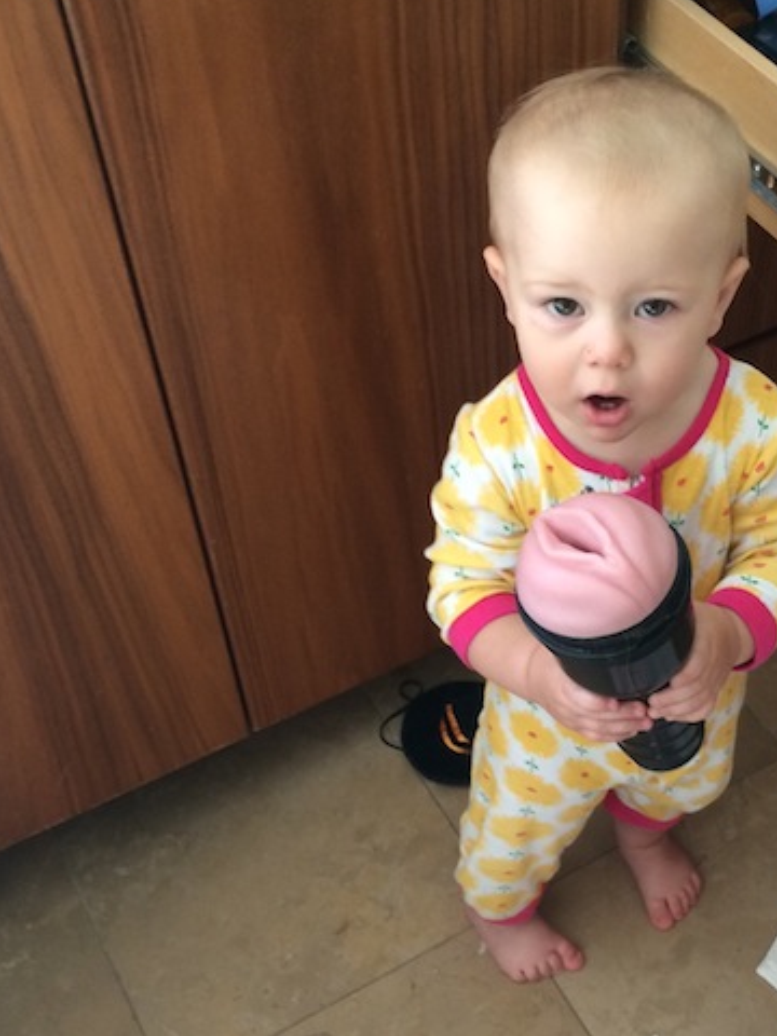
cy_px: 589
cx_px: 587
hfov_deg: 28.7
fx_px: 1496
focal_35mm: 50
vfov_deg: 38.1
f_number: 2.2
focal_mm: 4.12
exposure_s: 1/30
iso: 100
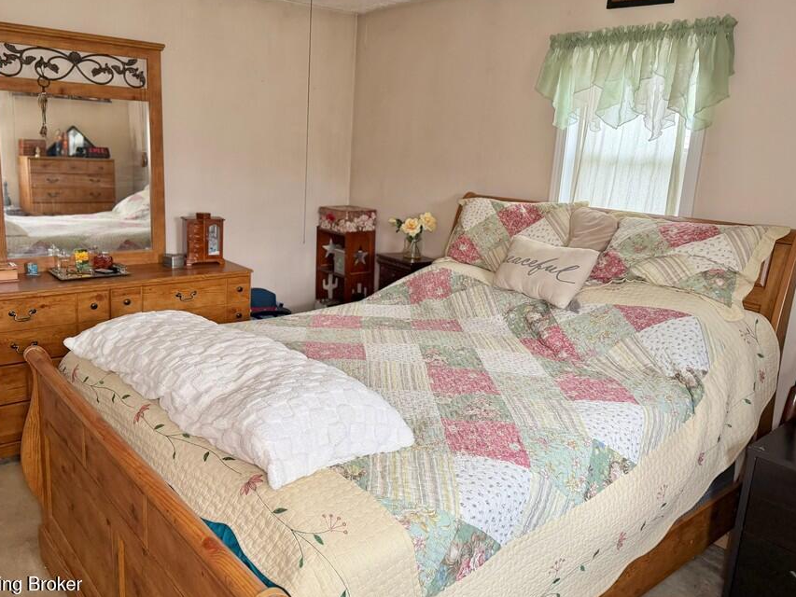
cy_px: 279
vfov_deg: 51.3
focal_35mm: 27
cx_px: 351
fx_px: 621
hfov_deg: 65.1
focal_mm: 6.76
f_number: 1.78
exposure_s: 1/74
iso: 200
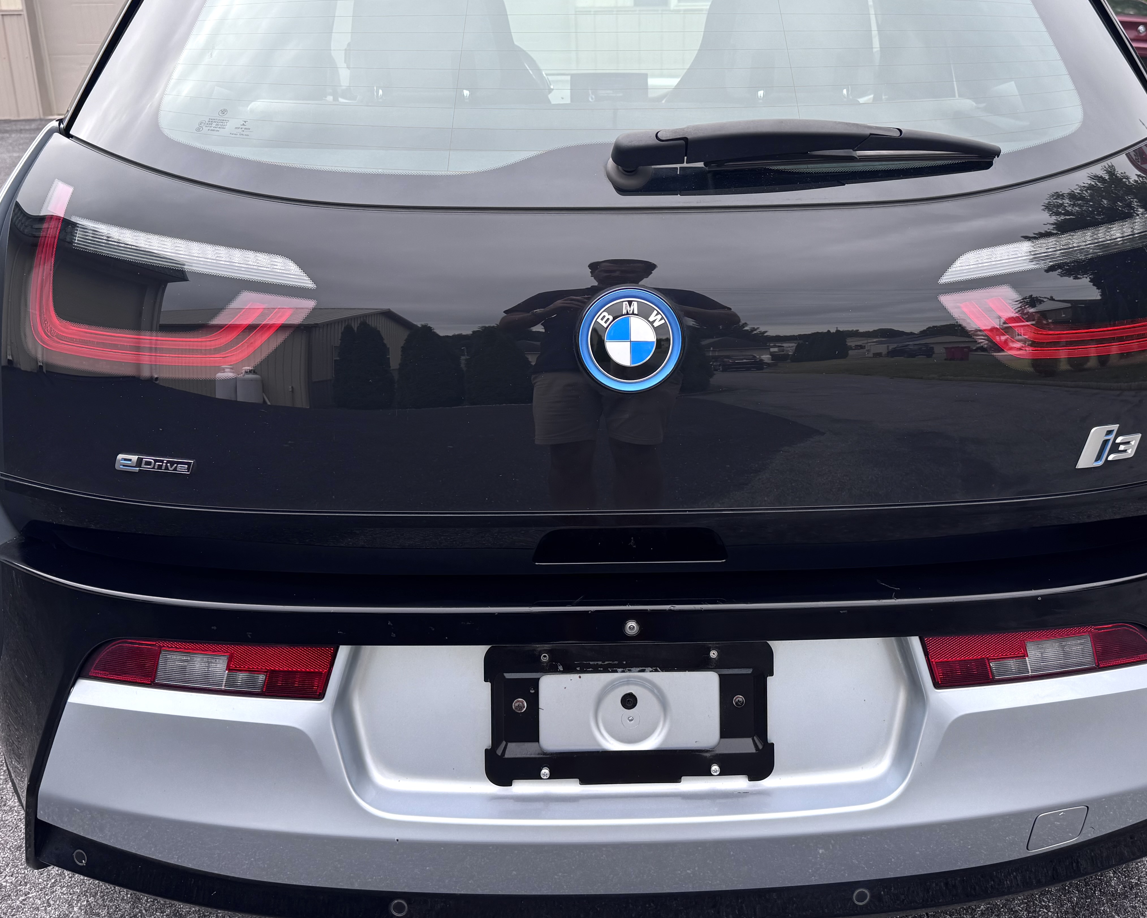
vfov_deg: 44.3
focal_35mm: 33
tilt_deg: -18.2
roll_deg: +0.9
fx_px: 1120
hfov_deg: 54.1
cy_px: 369
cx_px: 627
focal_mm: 6.76
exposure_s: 1/567
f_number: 1.78
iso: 80
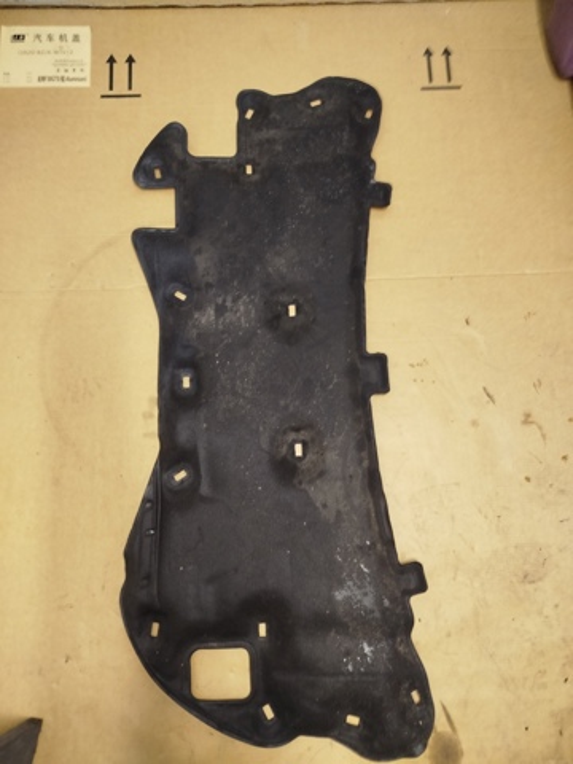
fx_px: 530
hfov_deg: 56.8
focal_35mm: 24
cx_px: 286
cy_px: 382
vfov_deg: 71.6
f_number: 1.7
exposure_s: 1/33
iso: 500
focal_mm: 5.31
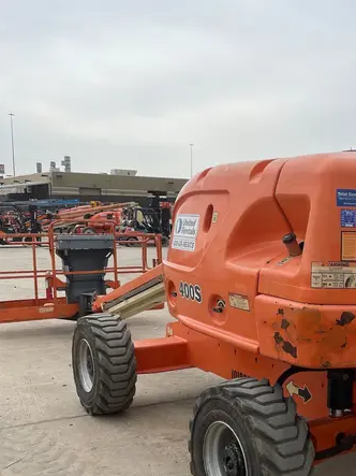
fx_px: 590
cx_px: 293
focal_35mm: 43
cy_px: 307
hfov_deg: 32.5
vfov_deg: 43.4
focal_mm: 4.2
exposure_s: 1/2257
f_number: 1.6
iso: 50
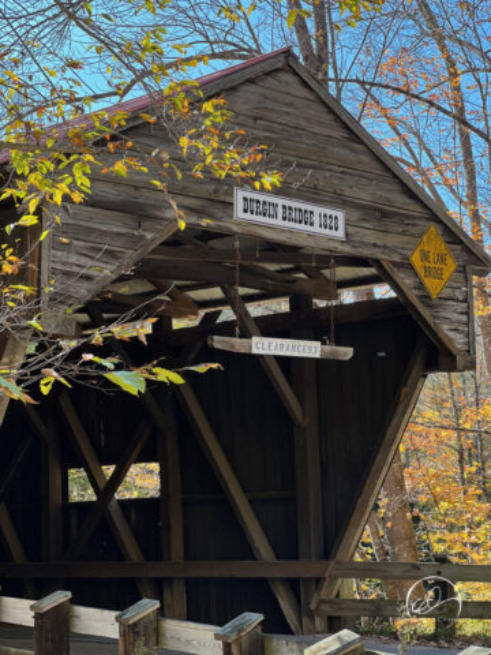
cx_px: 246
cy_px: 328
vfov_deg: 25.3
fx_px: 1456
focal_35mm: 77
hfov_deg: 19.1
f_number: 2.8
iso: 20
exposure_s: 1/128
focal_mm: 9
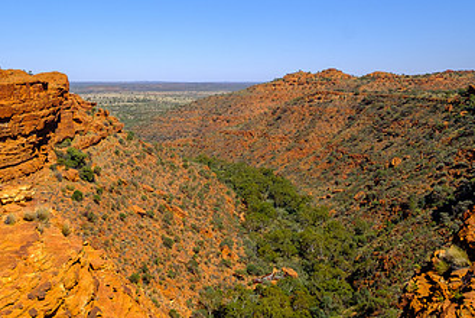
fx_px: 541
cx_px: 211
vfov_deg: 31.9
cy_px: 70
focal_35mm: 41
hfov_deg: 47.3
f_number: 8
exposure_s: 1/680
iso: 200
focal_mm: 14.5
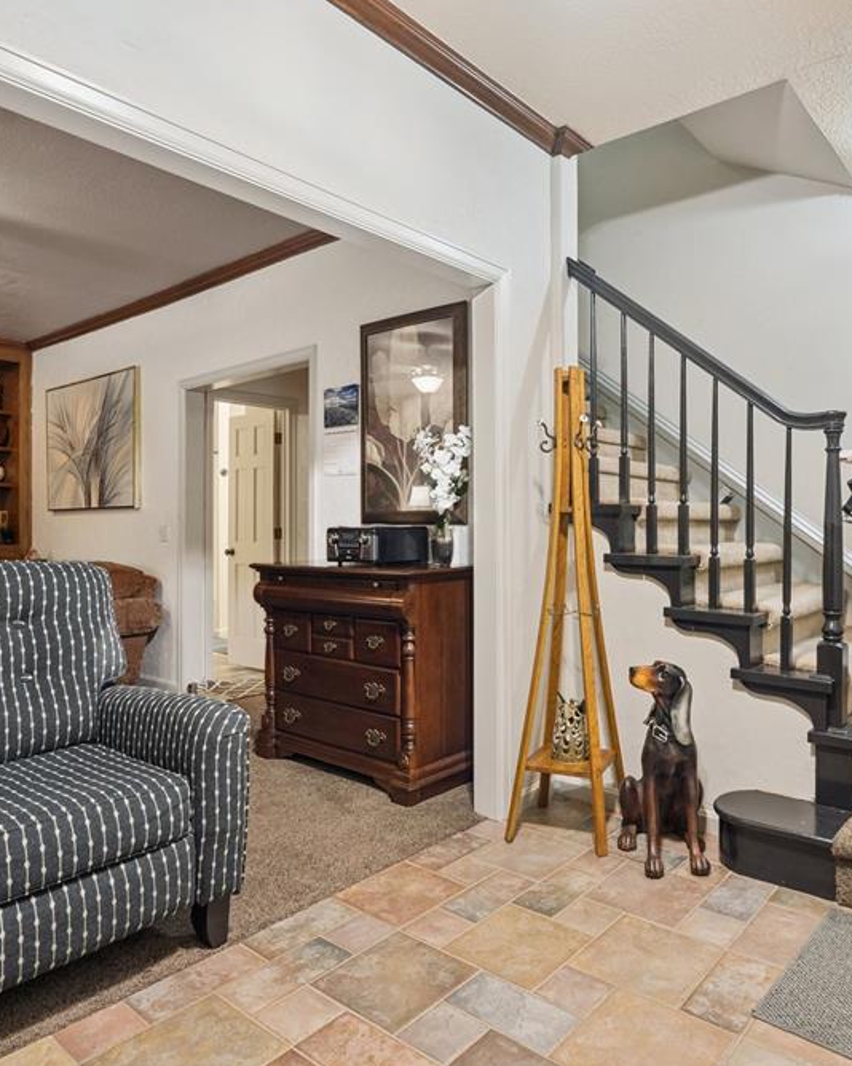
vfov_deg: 72.6
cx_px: 527
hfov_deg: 60.1
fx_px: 725
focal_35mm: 23
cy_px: 531
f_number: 7.1
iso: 200
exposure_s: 1/13
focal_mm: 16
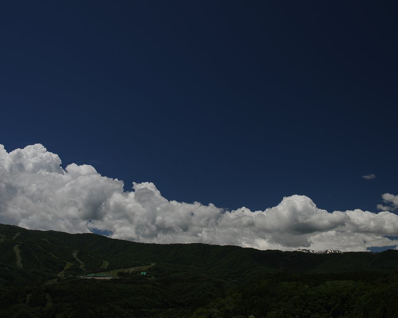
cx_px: 194
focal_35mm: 42
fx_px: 495
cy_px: 159
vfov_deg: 35.7
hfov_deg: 43.8
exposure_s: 1/250
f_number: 9
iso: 100
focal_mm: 25
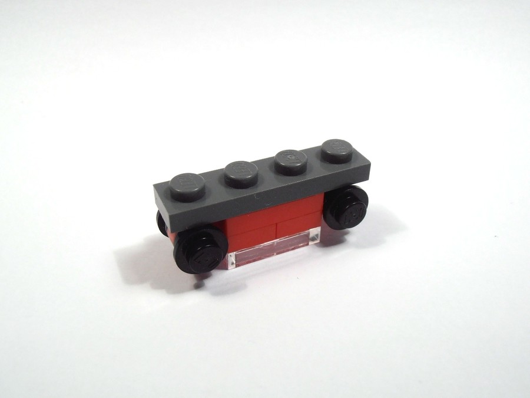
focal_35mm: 37
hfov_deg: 50.1
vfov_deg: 38.7
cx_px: 265
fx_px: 567
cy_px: 199
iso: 80
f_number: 3.9
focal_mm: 6.61
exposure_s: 1/80
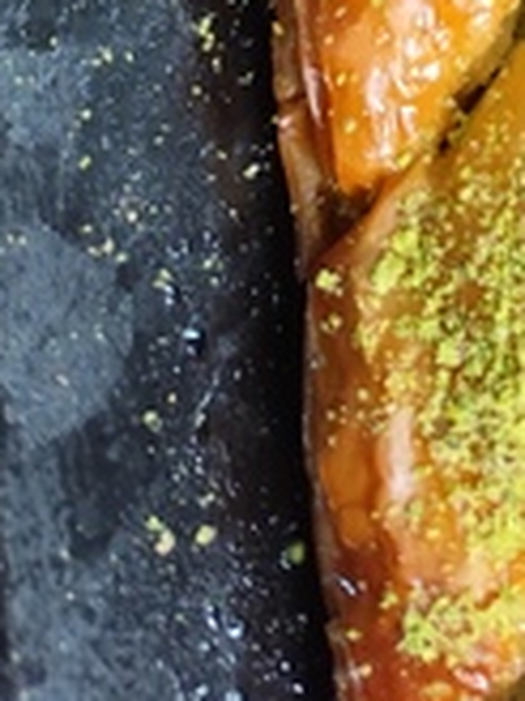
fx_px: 2609
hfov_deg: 9.7
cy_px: -953
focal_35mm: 129
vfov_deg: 12.3
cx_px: 1374
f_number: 1.65
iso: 800
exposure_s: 1/50
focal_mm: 6.19
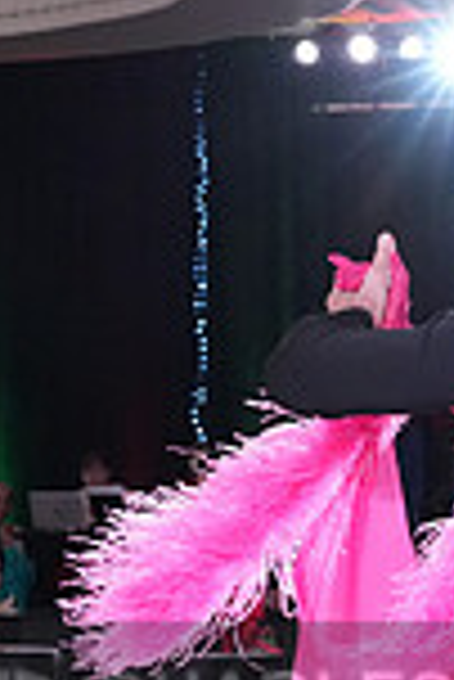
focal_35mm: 188
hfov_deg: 7.3
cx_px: 315
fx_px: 3548
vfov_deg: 10.8
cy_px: 741
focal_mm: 49
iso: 5000
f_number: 5.6
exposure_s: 1/320
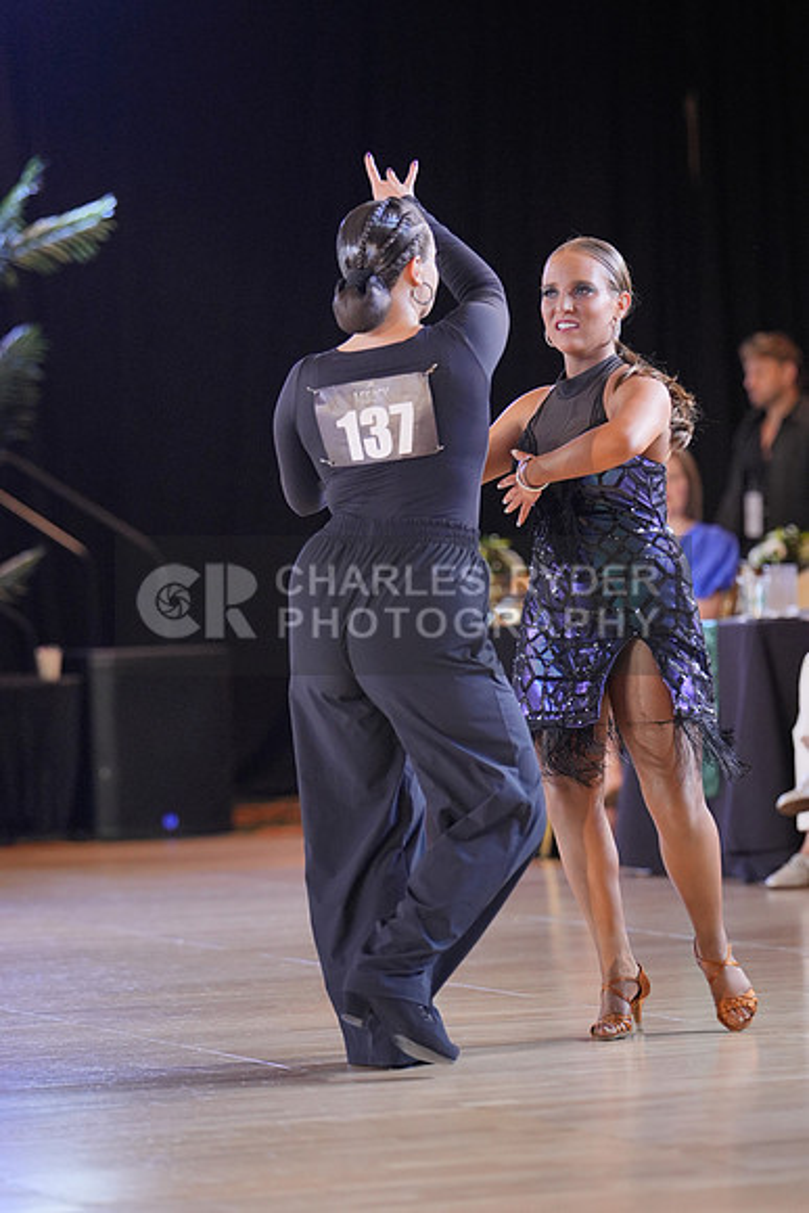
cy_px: 606
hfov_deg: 8.5
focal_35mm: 162
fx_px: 5457
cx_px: 404
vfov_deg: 12.7
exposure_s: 1/500
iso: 1250
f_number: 2
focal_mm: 108
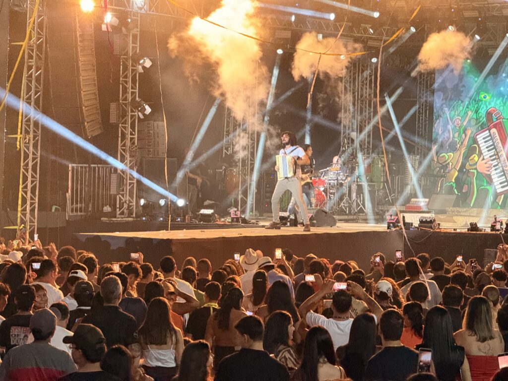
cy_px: 190
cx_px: 254
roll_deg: -1.4
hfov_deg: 16.4
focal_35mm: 120
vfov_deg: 12.3
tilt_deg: -0.2
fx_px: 1761
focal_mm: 15.66
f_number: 2.8
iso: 800
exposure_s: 1/40
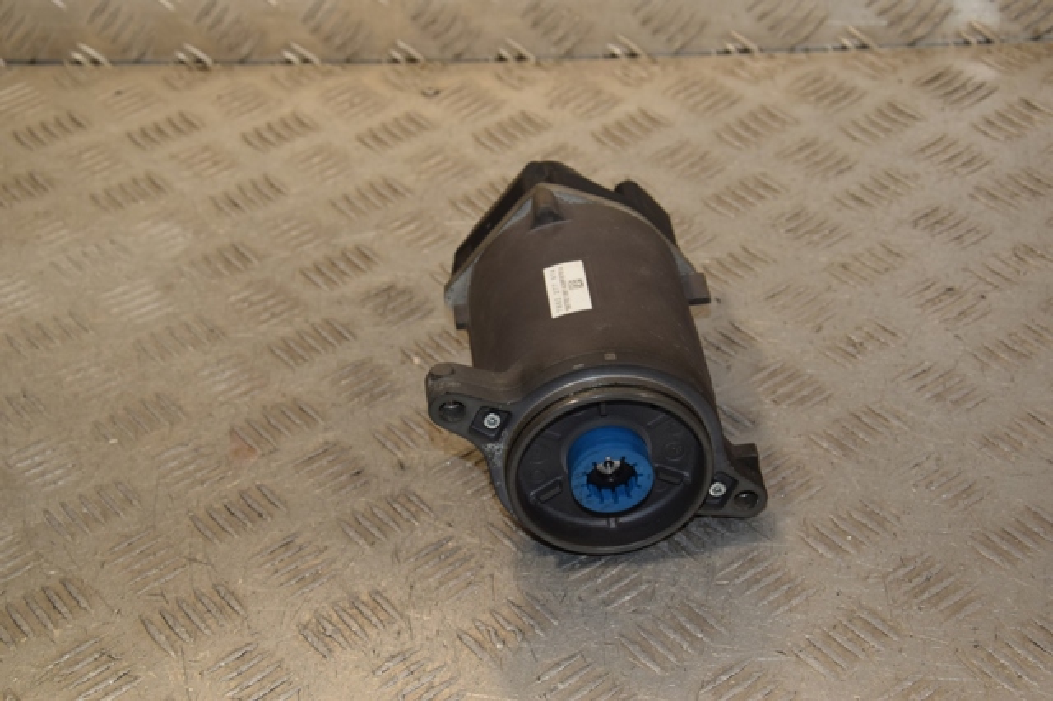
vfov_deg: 18.2
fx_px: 2193
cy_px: 350
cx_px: 526
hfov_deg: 27.0
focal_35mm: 75
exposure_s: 1/200
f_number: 7.1
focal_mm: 50
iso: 800
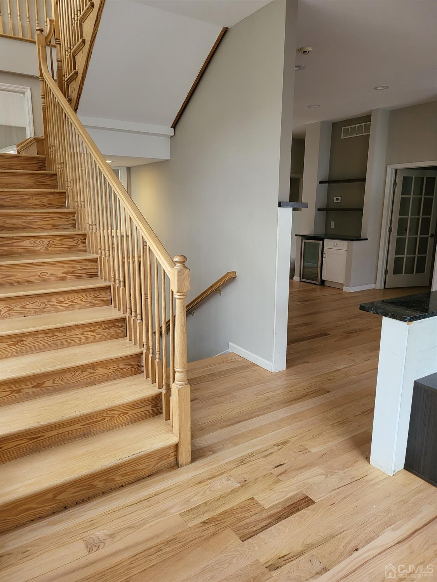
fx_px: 404
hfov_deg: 56.8
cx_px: 218
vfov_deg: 71.6
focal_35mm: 24
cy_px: 291
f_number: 1.8
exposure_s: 1/60
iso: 250
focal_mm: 5
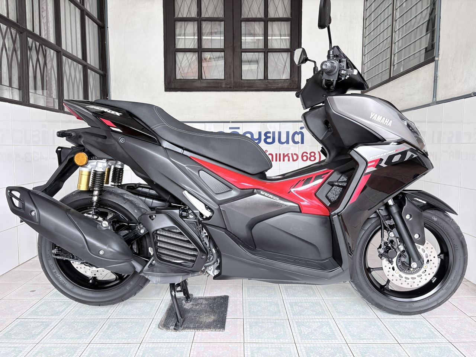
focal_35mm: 26
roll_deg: +0.8
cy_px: 178
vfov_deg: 53.1
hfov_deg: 67.3
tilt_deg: -4.5
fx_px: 358
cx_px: 238
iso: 125
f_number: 1.6
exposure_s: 1/77
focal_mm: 5.96
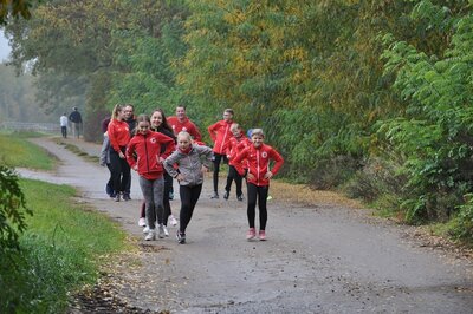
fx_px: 2461
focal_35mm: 188
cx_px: 236
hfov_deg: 11.0
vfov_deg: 7.3
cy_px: 157
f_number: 5.6
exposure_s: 1/125
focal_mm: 125
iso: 400
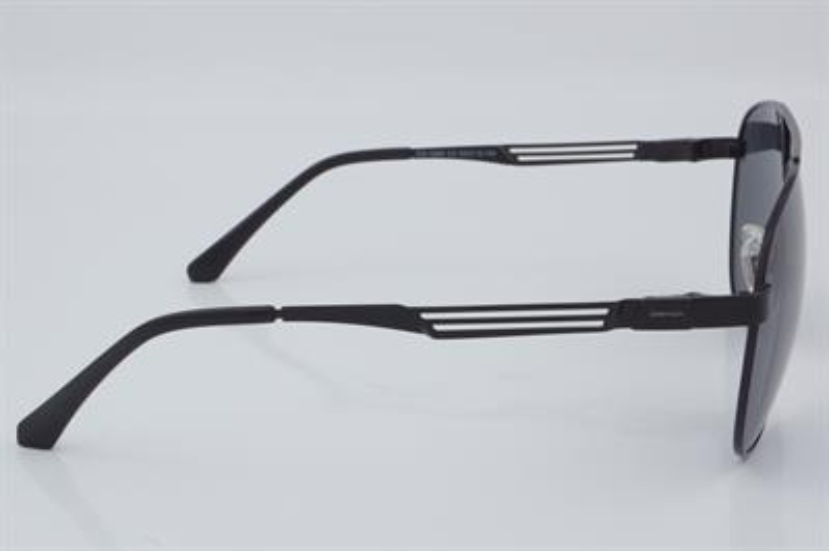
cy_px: 276
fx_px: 1726
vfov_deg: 18.2
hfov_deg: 27.0
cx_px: 414
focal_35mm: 75
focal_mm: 50
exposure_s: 1/4
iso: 100
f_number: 32
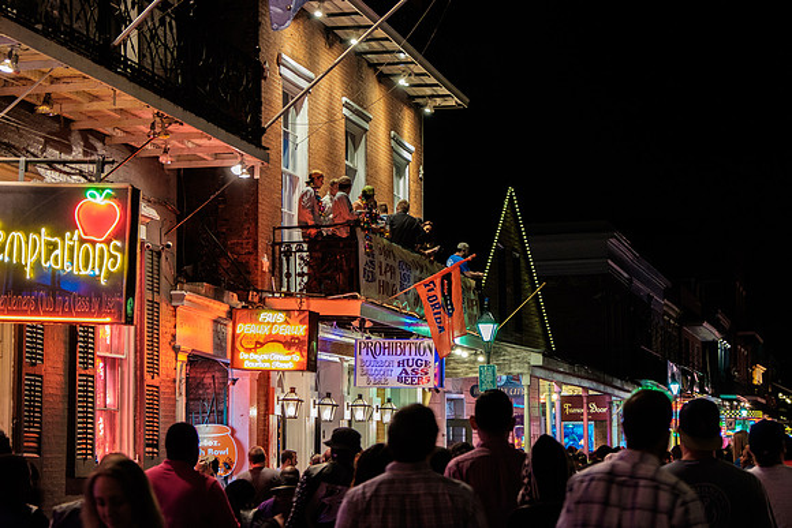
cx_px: 396
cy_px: 264
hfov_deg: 24.5
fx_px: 1826
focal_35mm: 83
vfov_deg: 16.5
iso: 3200
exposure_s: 1/30
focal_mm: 55
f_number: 4
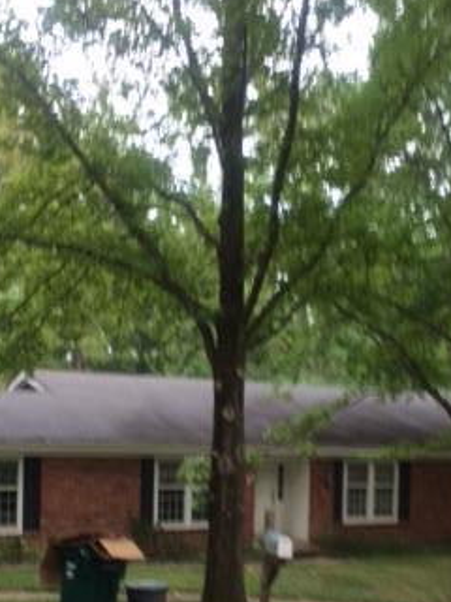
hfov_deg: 25.2
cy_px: 474
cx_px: 229
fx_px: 1008
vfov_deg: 32.4
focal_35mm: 58
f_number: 2.2
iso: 50
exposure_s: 1/60
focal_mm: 4.15
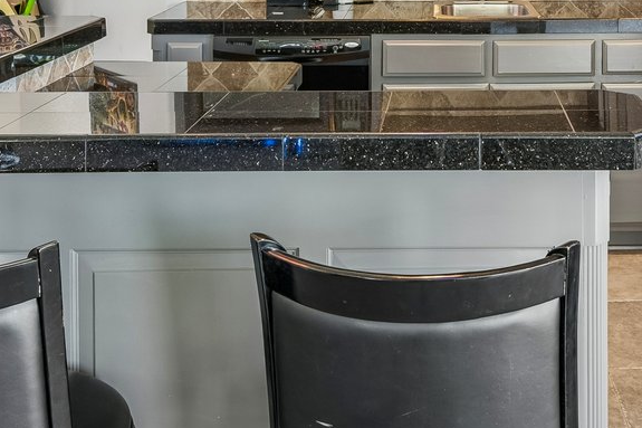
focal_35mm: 57
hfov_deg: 34.3
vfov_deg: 21.5
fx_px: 1016
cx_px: 481
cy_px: -127
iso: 200
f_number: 8
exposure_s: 1/5
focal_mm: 16
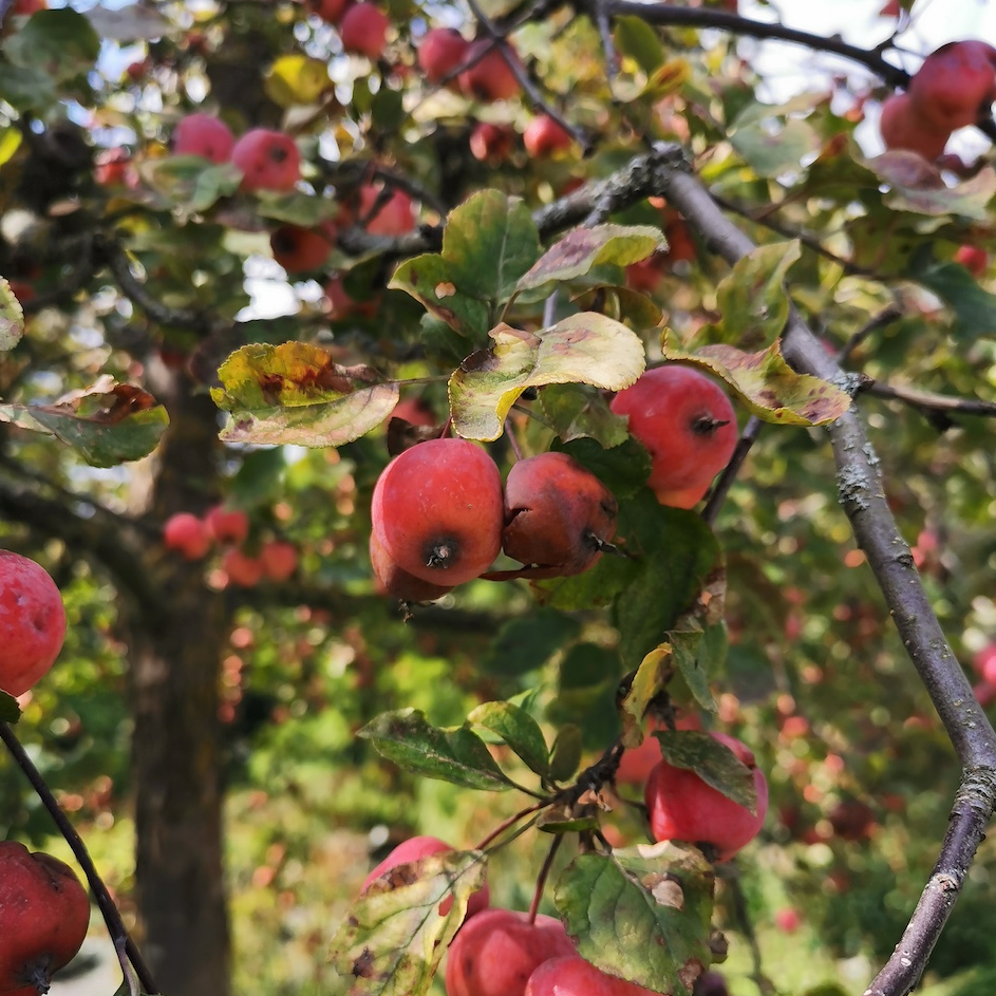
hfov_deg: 46.0
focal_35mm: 36
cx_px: 493
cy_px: 595
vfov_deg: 45.8
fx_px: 1172
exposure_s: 1/1401
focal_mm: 5.58
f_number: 1.8
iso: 50
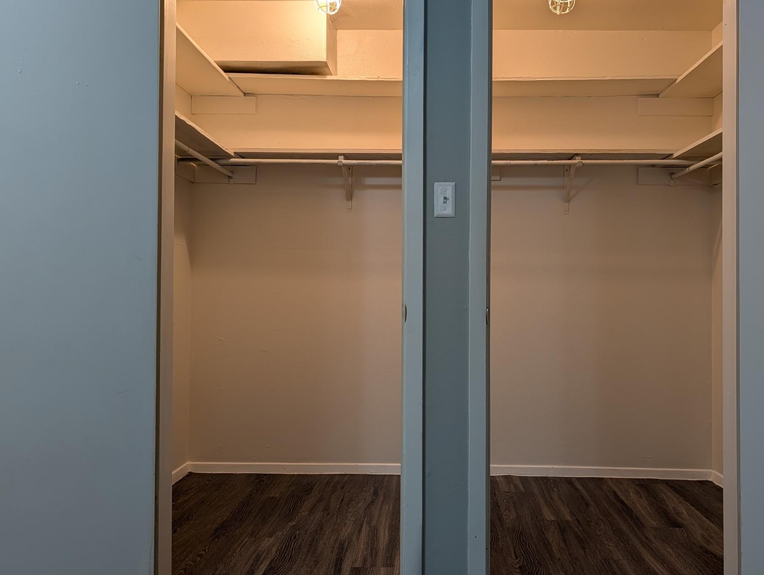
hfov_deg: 61.5
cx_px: 417
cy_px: 279
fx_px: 641
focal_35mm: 29
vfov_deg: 48.3
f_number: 1.68
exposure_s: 1/24
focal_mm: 6.9
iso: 70
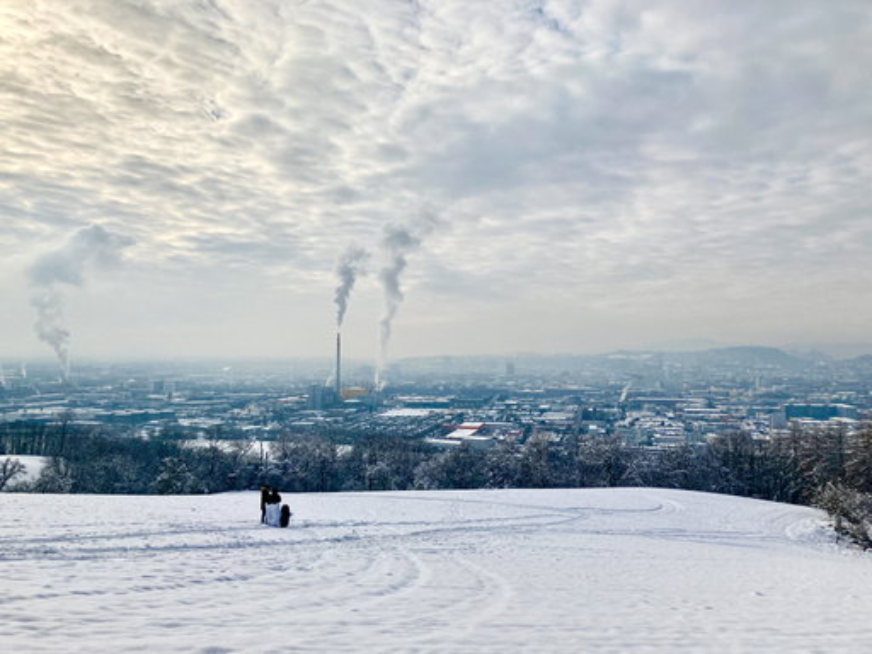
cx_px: 436
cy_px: 327
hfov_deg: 63.4
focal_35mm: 28
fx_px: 705
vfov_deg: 49.7
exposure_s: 1/4367
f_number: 1.8
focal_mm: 3.99
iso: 20
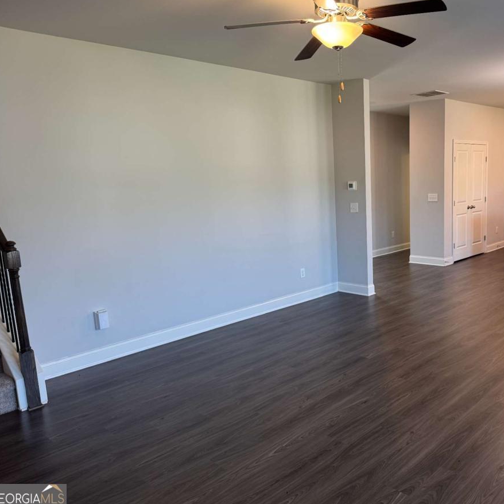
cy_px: 251
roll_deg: +2.0
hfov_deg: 54.6
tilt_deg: -9.1
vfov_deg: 55.6
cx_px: 333
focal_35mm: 29
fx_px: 478
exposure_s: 1/120
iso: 160
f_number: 1.78
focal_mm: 6.76
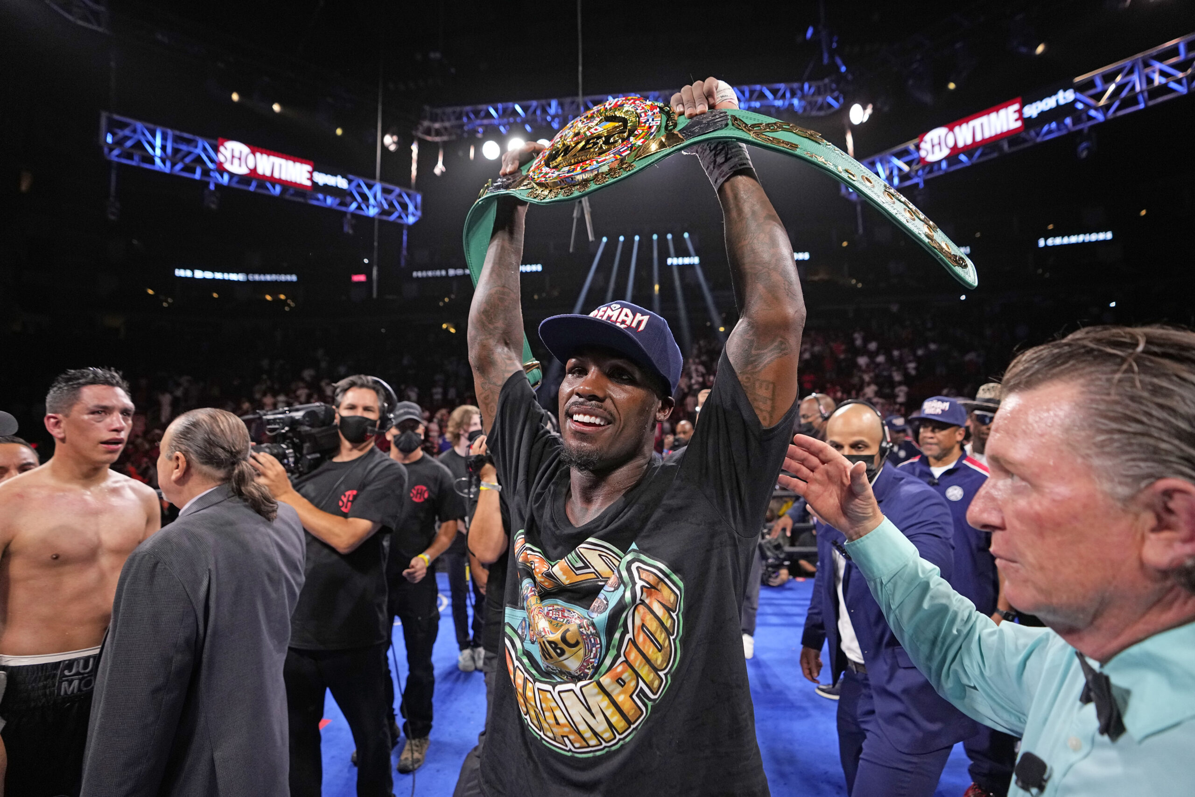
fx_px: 531
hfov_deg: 96.7
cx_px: 598
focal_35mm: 16
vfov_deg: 73.8
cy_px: 398
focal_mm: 16
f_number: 2.8
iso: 2500
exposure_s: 1/1000
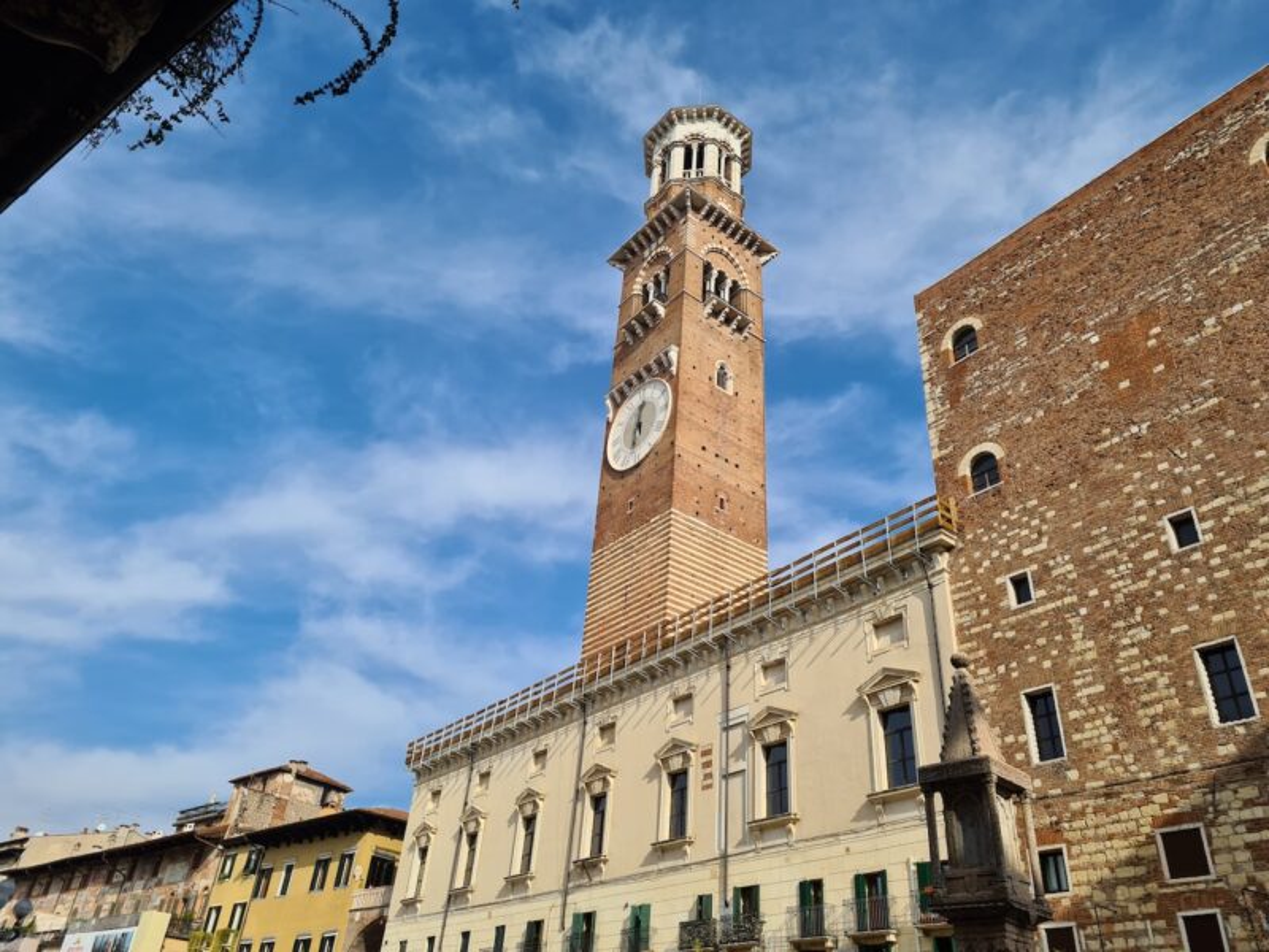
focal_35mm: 26
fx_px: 953
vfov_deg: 53.1
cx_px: 634
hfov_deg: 67.3
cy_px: 476
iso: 50
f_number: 1.8
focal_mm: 5.4
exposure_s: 1/2968
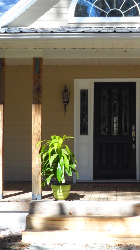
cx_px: 100
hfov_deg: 16.5
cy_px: 87
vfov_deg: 28.8
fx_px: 482
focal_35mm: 73
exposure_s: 1/250
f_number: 3.7
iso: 80
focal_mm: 6.8
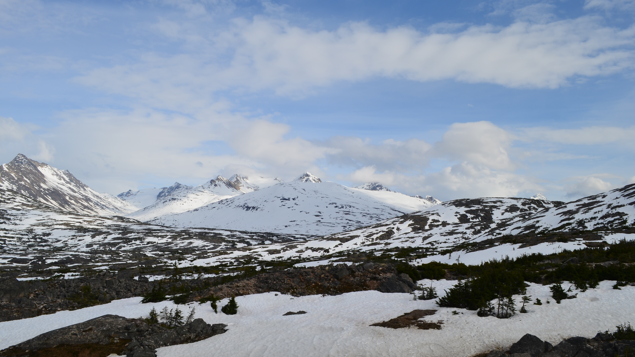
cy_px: 200
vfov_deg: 40.1
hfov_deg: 66.1
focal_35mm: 29
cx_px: 313
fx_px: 488
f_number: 13
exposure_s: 1/200
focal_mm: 18
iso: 100
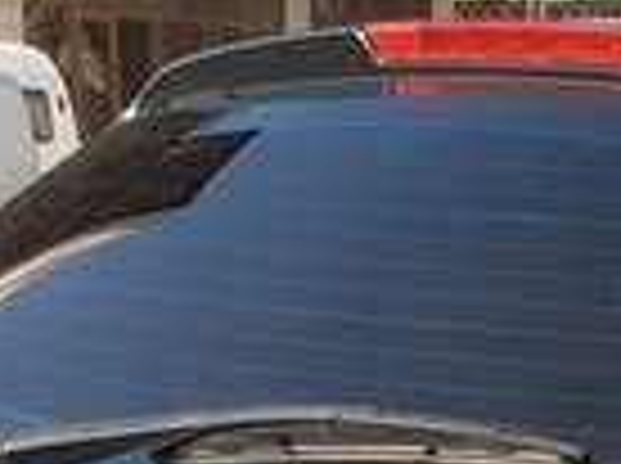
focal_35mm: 139
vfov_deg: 9.9
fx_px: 2489
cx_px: 963
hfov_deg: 13.3
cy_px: 921
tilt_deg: -13.5
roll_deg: -1.5
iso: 25
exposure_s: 1/484
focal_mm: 4.15
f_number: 2.2
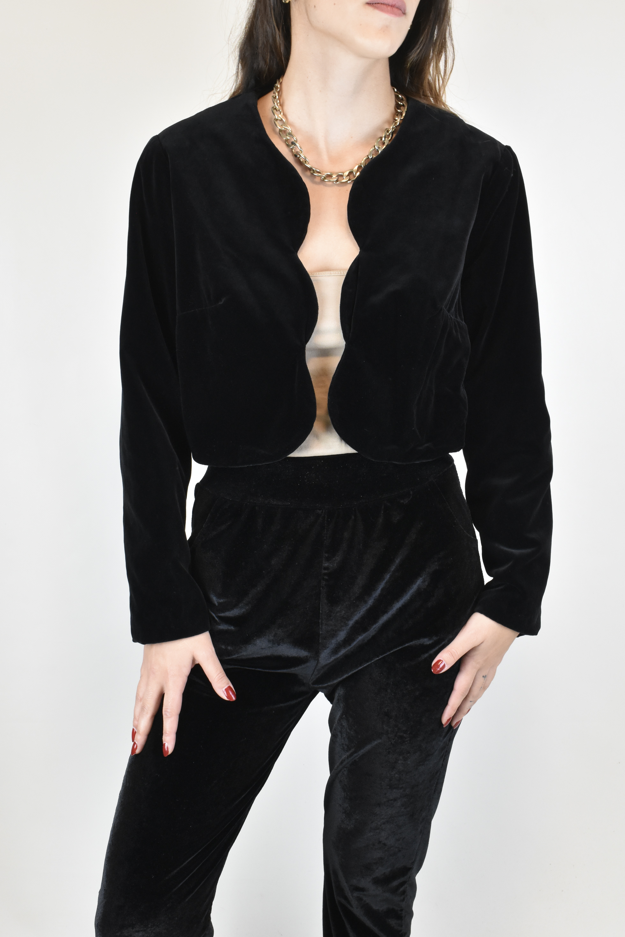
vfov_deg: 40.3
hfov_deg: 27.5
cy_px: 462
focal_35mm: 49
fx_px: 1276
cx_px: 316
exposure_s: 1/30
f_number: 13
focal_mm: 32
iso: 1600
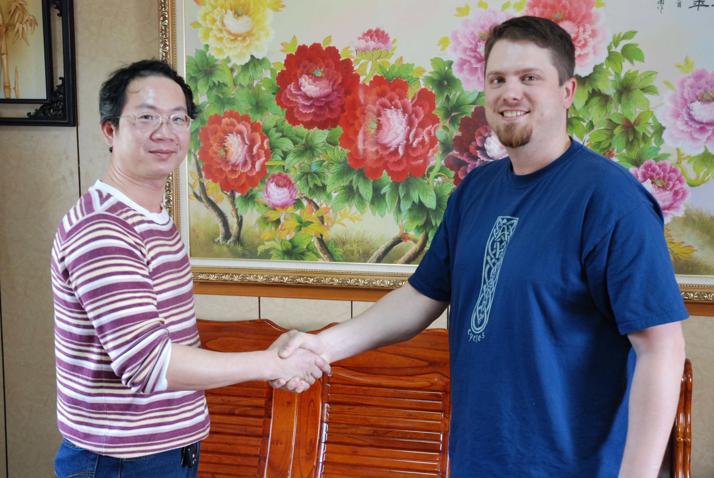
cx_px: 357
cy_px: 239
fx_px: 1042
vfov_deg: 25.8
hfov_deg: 37.8
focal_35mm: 52
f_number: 4.2
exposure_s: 1/30
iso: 720
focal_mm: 35
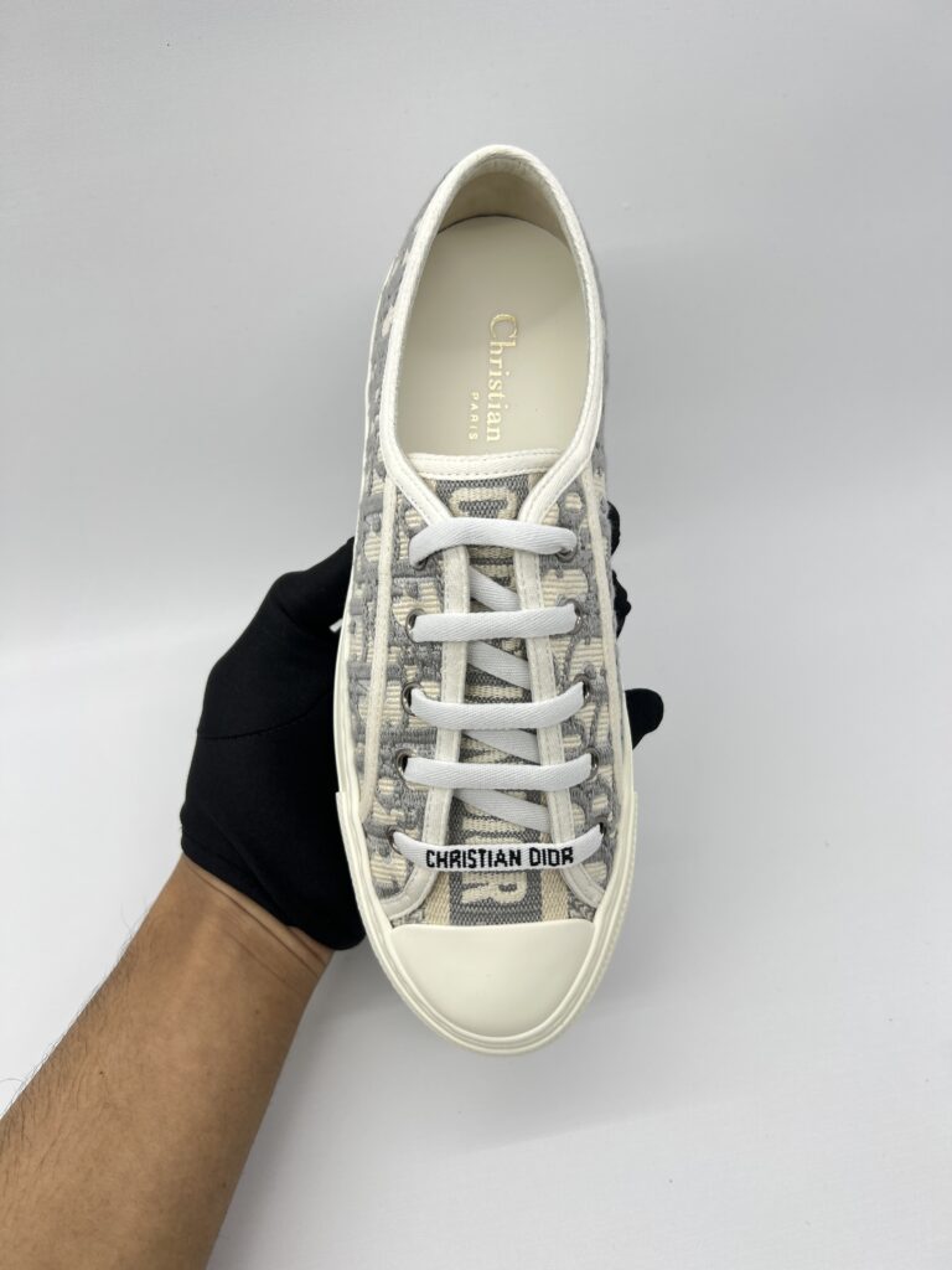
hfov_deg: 53.1
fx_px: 953
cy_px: 635
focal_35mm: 26
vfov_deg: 67.3
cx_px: 476
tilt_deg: -50.1
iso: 32
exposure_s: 1/130
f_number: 1.5
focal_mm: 5.7
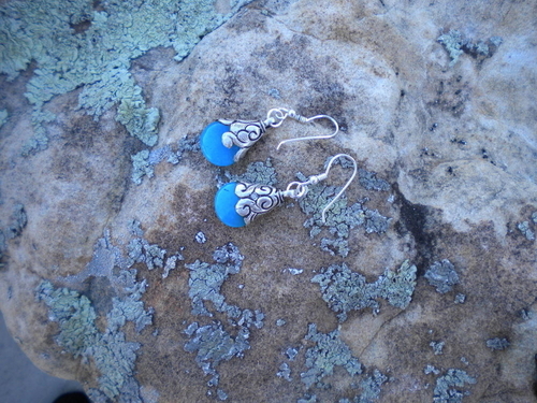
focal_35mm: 35
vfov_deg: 40.7
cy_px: 202
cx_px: 268
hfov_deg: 52.6
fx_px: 543
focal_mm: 6.3
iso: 80
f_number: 3.1
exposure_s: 1/96.7
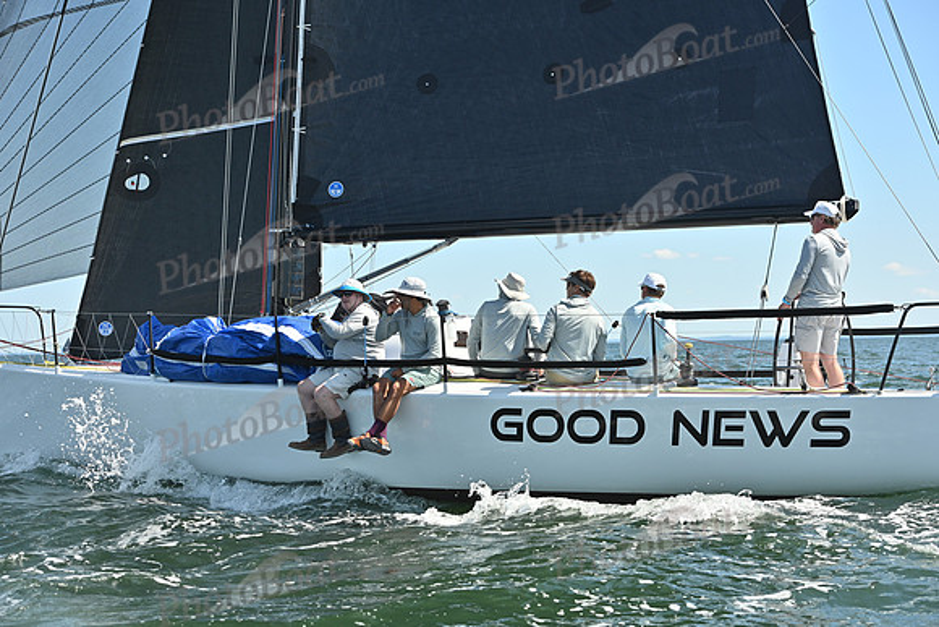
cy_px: 314
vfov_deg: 19.5
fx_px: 1826
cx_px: 470
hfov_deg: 28.8
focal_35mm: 70
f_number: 7.1
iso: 250
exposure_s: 1/1000
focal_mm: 70
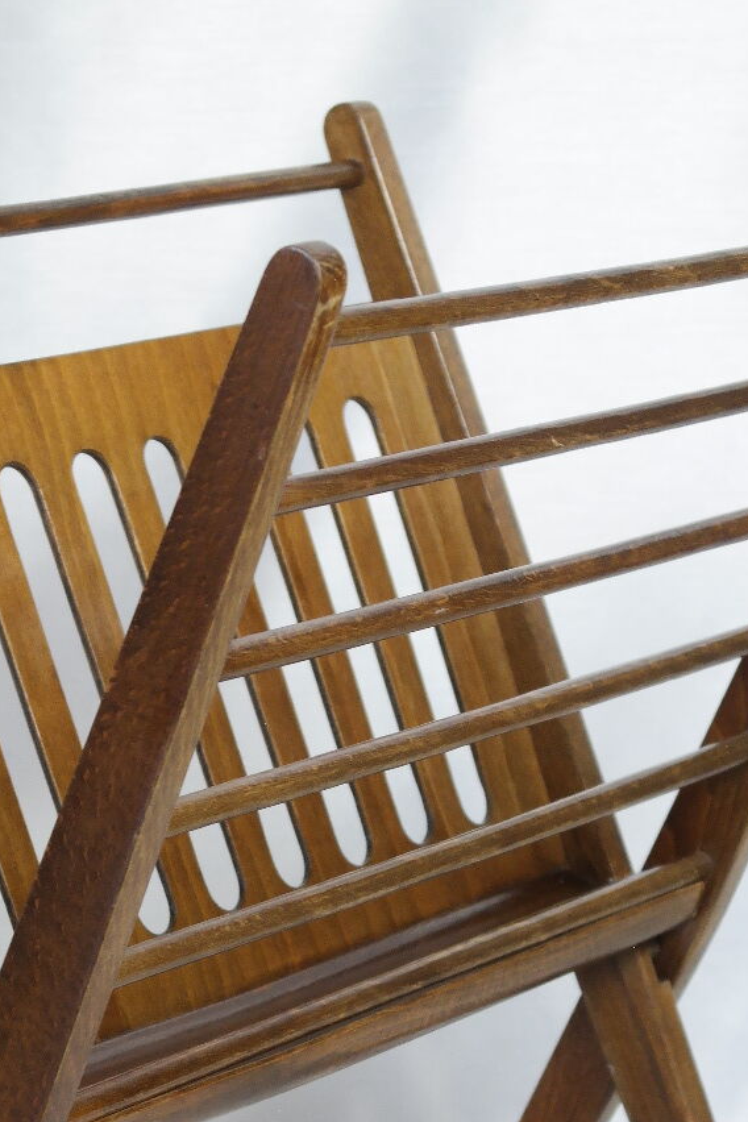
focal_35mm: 140
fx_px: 4363
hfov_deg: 9.8
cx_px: 313
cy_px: 997
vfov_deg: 14.5
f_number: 5.6
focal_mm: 45
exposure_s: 1/30
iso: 800
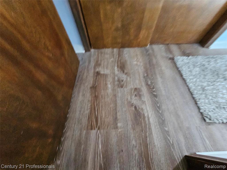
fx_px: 85
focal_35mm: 13
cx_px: 114
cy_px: 85
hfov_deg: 106.2
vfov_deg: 89.9
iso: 640
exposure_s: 1/24
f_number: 2.2
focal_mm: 2.2
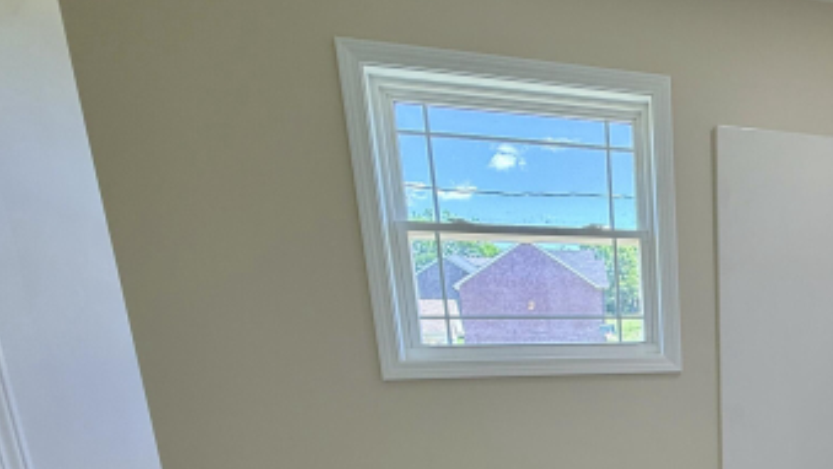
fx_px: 663
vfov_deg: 34.9
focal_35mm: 30
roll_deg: +0.7
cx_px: 763
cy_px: 484
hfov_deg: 55.0
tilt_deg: -12.5
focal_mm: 2.22
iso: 80
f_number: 2.2
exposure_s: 1/120
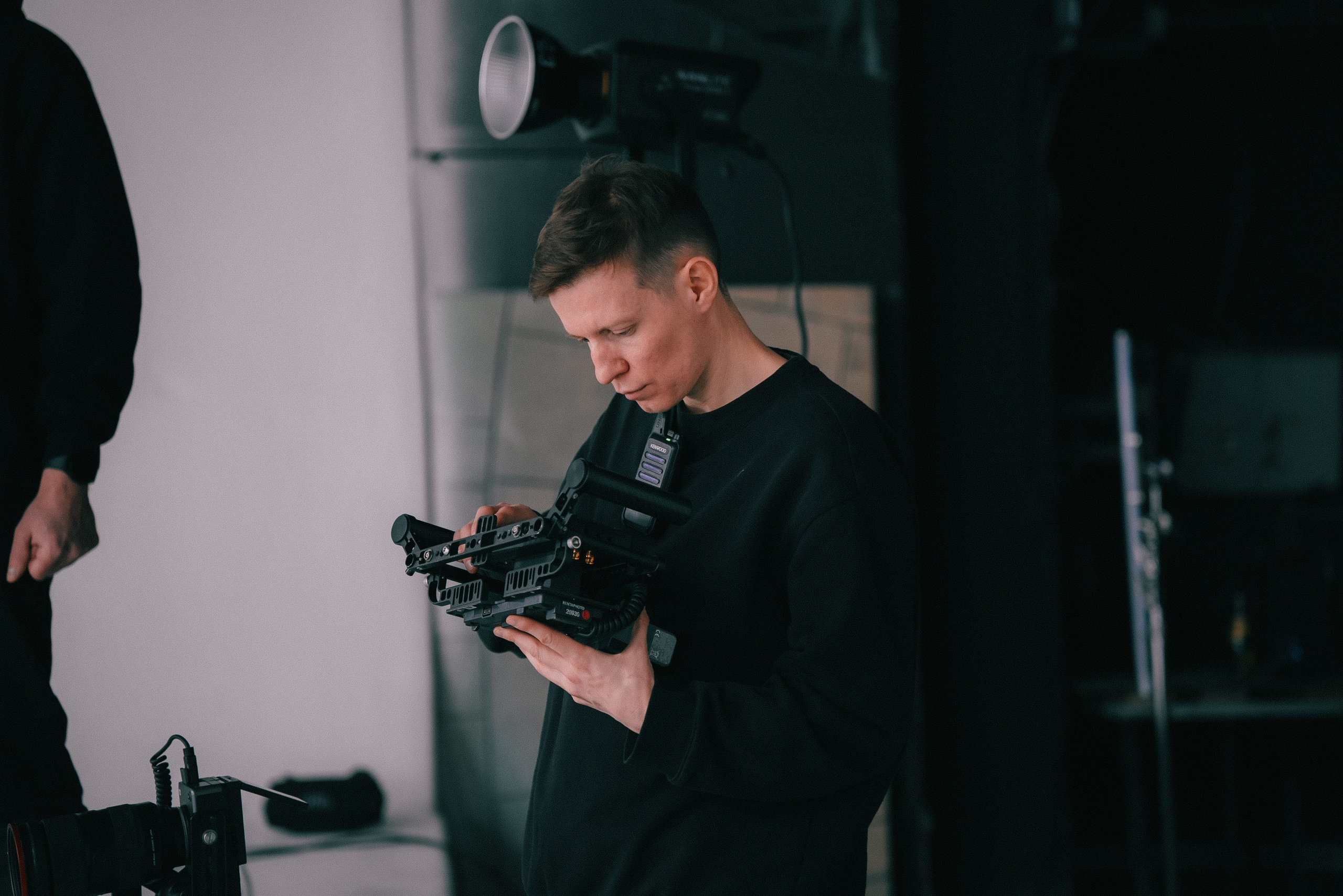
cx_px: 724
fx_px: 3015
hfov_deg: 25.1
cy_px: 448
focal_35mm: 81
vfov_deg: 16.9
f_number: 2.8
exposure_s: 1/50
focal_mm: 75
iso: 320
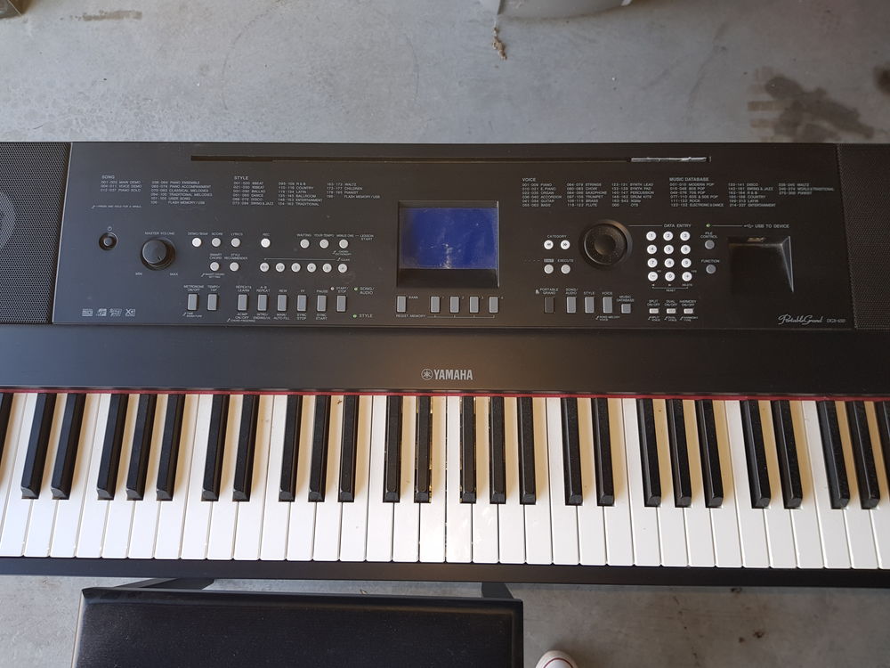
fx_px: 668
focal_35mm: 26
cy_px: 334
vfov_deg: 53.1
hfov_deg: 67.3
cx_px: 445
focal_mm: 4.2
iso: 50
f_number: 1.7
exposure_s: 1/60
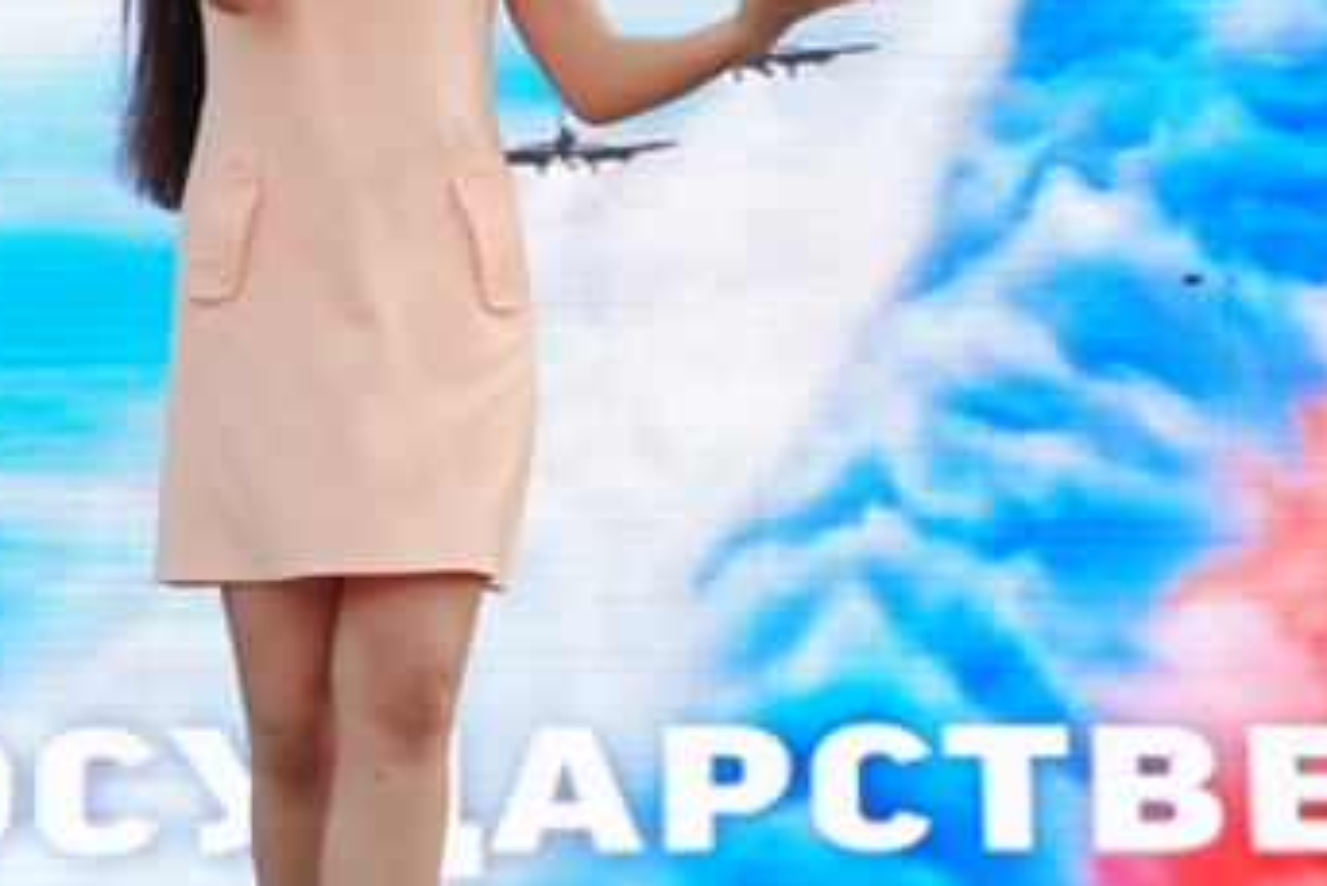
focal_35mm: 238
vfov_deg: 5.8
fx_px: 8774
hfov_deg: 8.6
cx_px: 499
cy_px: 201
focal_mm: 85
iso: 800
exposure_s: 1/200
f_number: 8
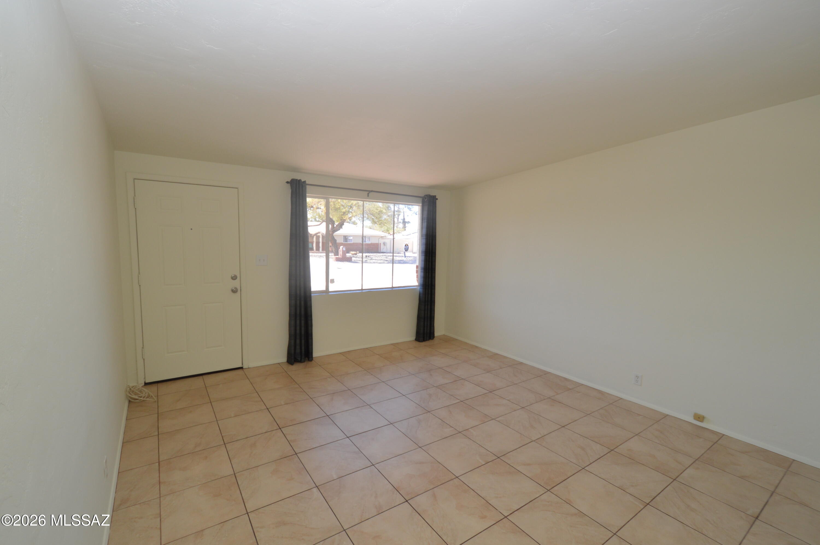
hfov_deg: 100.4
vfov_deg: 77.2
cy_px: 272
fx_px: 341
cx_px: 410
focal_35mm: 15
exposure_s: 1/125
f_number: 5.6
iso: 320
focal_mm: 10
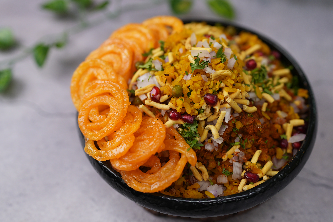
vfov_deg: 37.9
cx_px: 166
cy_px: 111
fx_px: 324
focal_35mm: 35
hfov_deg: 54.4
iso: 250
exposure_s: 1/250
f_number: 2.2
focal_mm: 35
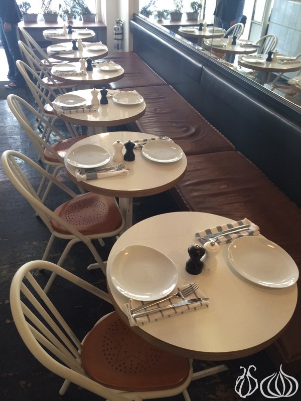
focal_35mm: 30
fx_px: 348
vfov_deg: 60.0
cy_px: 200
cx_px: 150
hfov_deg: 46.8
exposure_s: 1/30
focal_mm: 4.12
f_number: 2.2
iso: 64
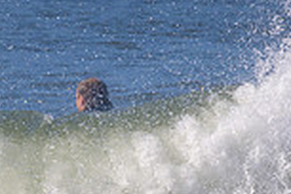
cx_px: 192
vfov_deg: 0.6
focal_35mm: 2124
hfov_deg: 1.0
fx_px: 17168
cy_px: 258
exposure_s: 1/2000
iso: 720
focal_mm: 560
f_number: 11
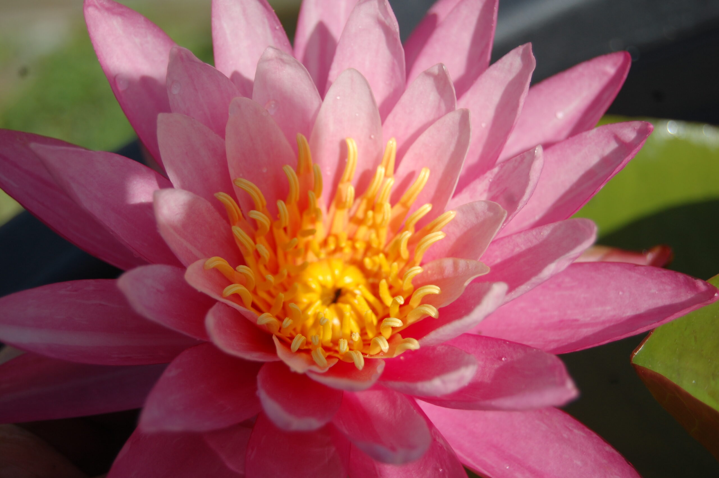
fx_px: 1437
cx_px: 360
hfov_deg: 28.1
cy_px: 239
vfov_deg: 18.9
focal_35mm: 72
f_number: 5.6
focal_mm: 48
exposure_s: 1/1000
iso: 200
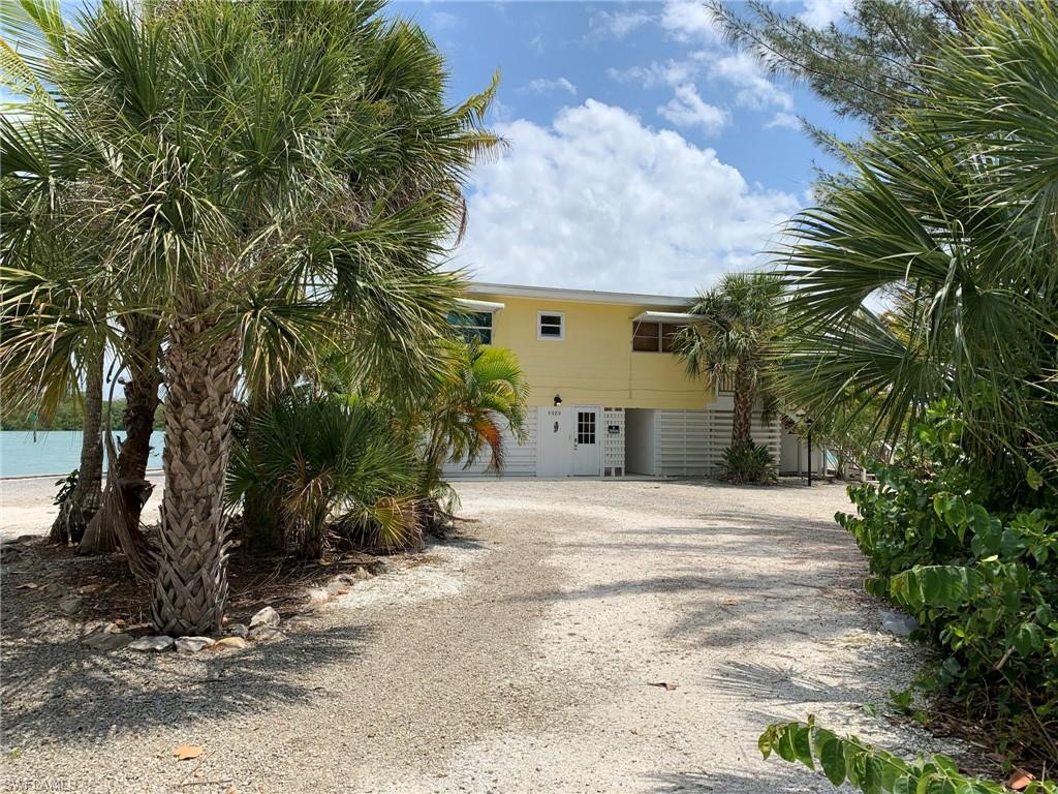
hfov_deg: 67.3
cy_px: 397
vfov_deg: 53.1
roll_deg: +0.1
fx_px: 795
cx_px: 529
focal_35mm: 26
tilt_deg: +3.2
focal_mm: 4.25
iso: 25
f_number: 1.8
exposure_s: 1/2994
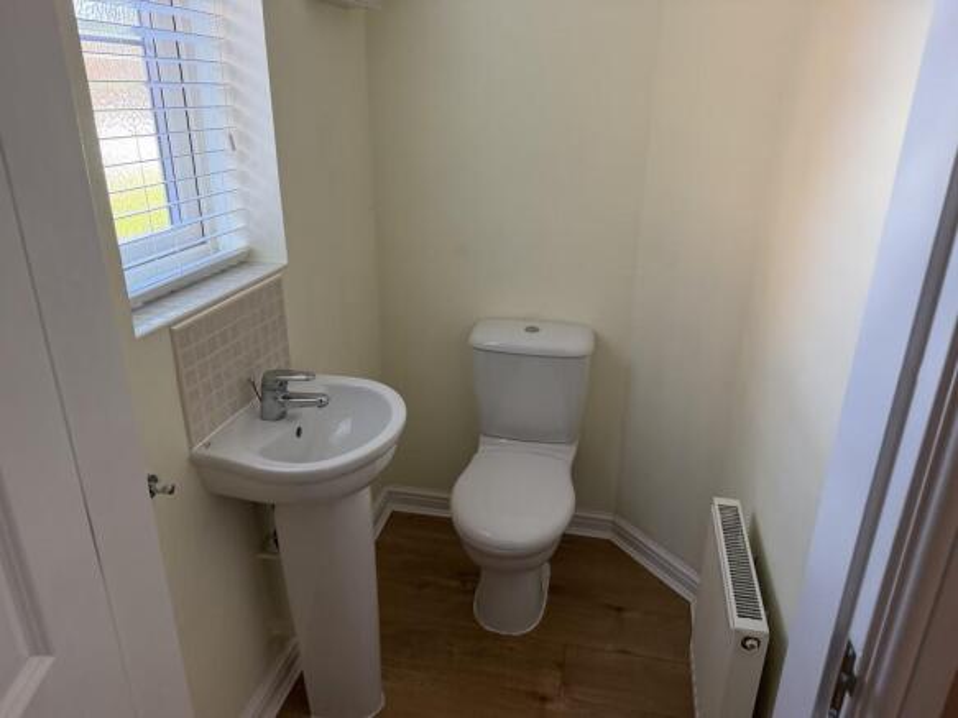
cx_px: 479
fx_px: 664
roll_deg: -1.8
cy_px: 359
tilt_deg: -21.7
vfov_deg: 56.8
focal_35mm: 24
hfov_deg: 71.6
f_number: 1.78
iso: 200
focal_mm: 6.76
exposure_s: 1/75
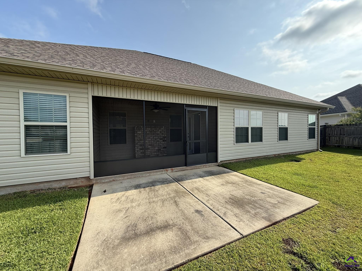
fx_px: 146
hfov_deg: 102.1
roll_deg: +0.4
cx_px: 181
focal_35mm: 14
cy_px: 136
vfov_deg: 85.7
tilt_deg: -0.8
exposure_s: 1/751
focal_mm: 2.22
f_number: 2.2
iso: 50
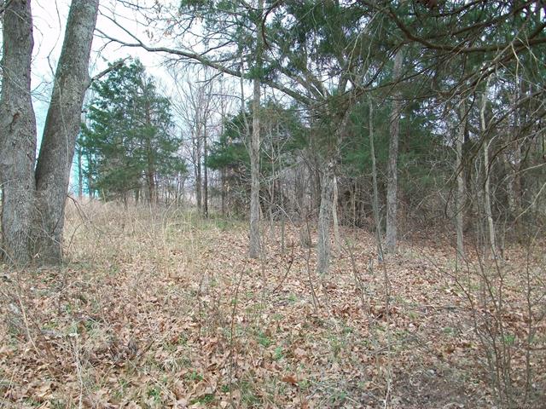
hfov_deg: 54.0
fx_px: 536
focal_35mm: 34
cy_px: 204
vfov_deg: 41.8
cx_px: 273
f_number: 2.8
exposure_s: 1/250
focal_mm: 5.7
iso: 80
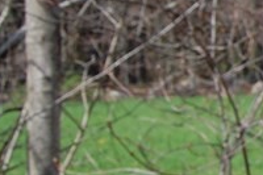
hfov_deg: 12.2
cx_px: 613
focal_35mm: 138
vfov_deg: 9.9
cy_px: 18
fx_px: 1007
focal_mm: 18
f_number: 9
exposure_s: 1/320
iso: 200
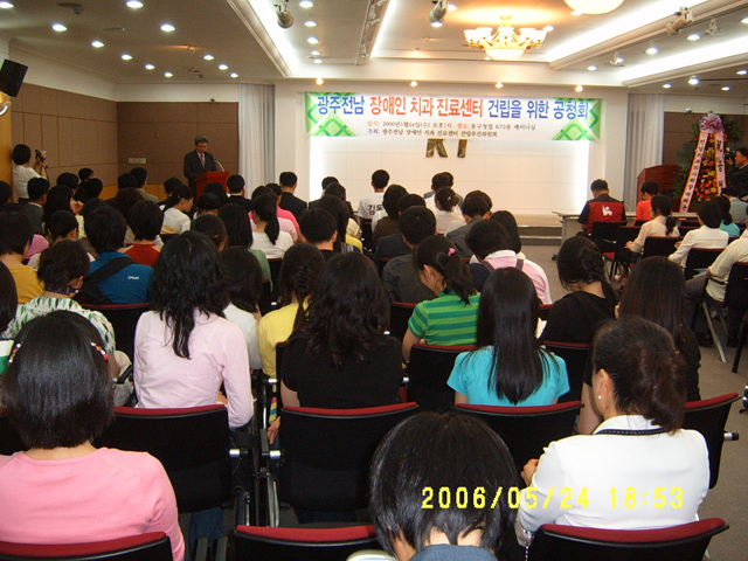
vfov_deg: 38.7
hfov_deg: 50.1
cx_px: 374
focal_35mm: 37
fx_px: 800
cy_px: 280
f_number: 2.9
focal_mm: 6.2
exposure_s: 1/30
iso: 141
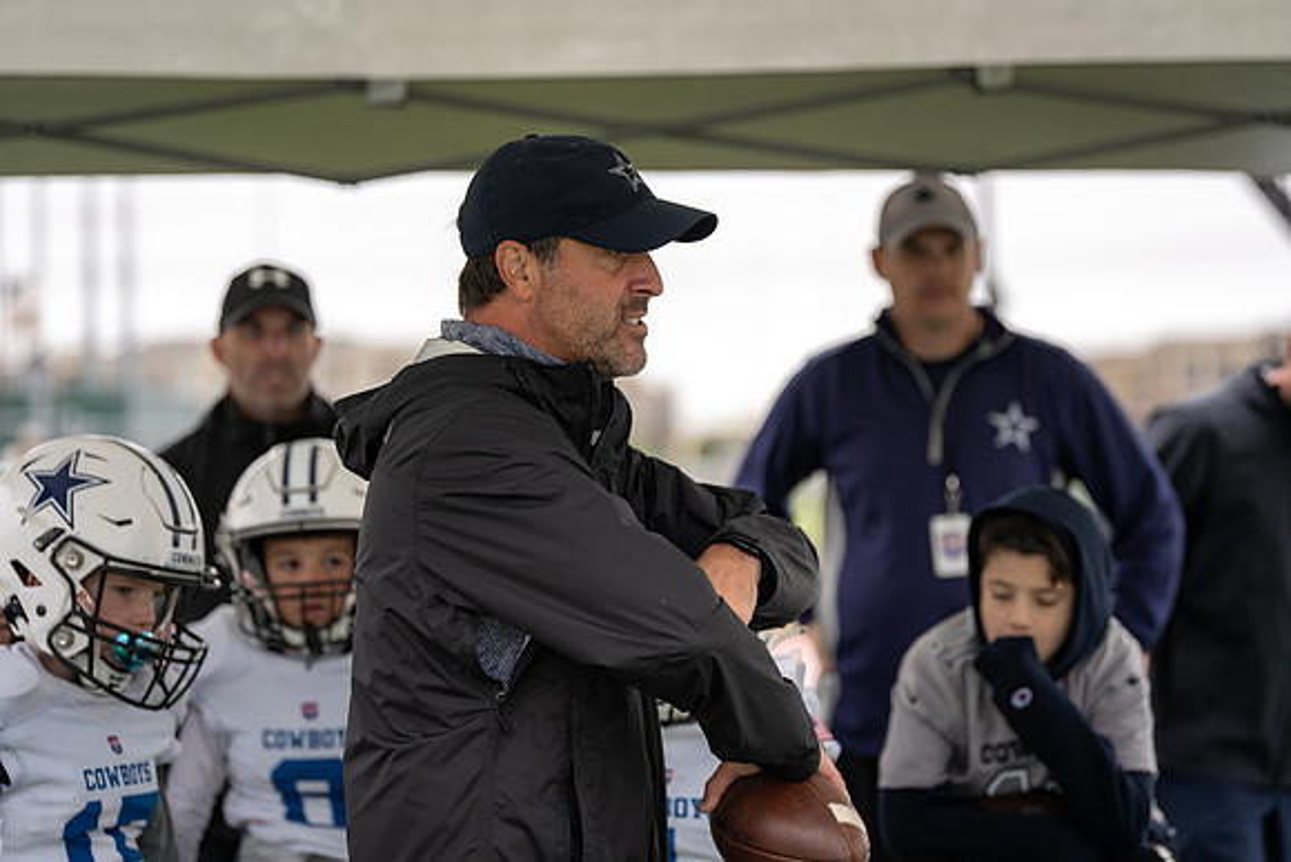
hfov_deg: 18.3
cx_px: 646
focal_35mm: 112
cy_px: 431
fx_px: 4017
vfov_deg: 12.2
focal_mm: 112
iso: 100
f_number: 2.8
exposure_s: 1/320
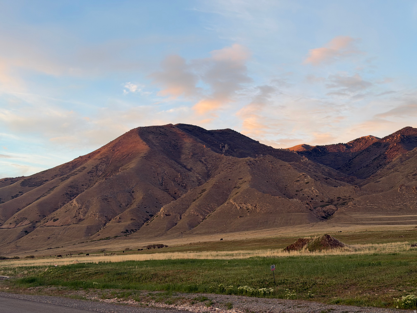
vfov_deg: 30.3
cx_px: 208
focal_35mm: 48
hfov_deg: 39.7
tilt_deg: +8.5
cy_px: 156
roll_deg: +1.8
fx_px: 578
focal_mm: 6.76
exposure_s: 1/186
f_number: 1.78
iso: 50
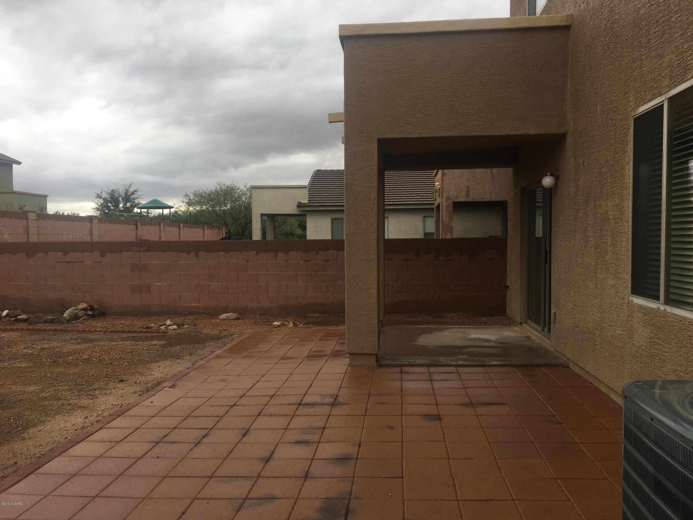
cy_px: 260
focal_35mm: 29
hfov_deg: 61.7
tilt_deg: -2.1
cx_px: 346
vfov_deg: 48.2
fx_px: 581
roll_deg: -0.3
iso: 25
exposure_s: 1/403
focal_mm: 4.15
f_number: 2.2
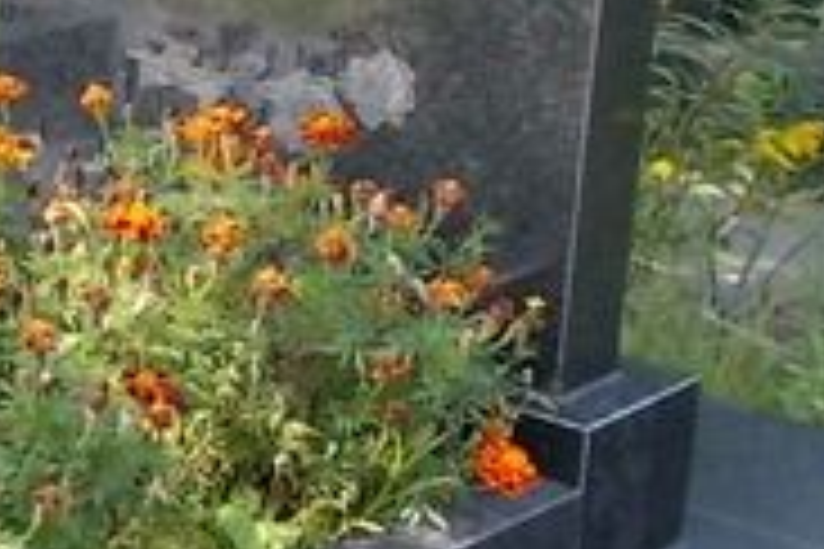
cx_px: -450
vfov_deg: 11.5
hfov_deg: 15.8
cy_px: 50
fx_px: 2701
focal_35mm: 118
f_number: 3.2
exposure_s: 1/200
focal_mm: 4.6
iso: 80
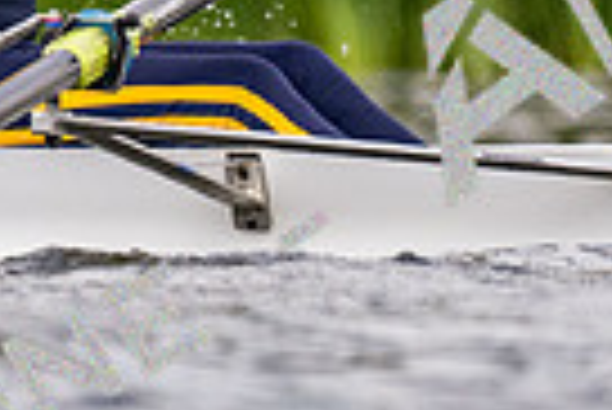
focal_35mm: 3827
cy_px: -221
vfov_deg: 0.4
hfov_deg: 0.5
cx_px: 36
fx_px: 65128
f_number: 4
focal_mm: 600
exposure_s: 1/2500
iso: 560
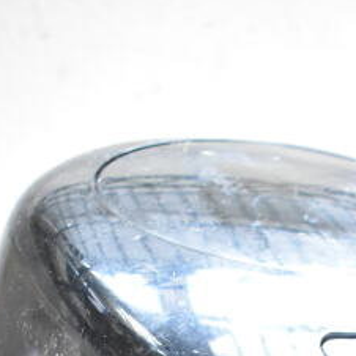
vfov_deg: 12.4
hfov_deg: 14.0
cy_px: 714
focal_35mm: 124
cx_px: 260
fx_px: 1443
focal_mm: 24
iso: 2800
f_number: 3.8
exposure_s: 1/40
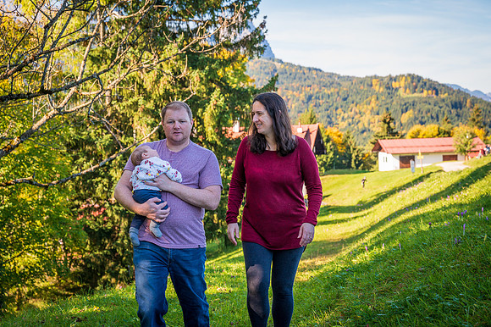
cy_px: 164
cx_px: 246
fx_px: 804
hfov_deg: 34.0
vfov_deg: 23.0
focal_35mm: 59
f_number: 5
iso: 200
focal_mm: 59
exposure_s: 1/400
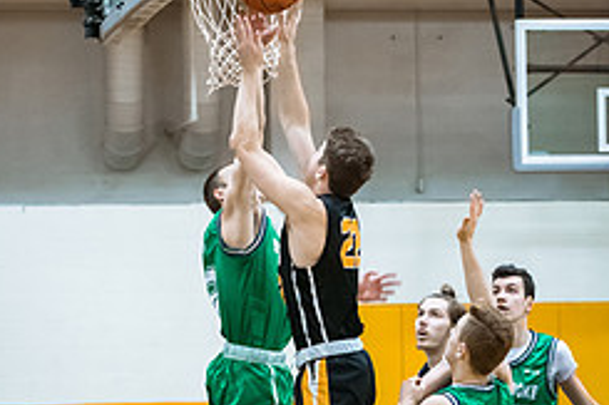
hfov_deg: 10.7
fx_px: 3263
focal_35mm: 193
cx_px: 259
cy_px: 375
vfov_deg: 7.1
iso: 3200
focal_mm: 70
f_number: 2.8
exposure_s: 1/400
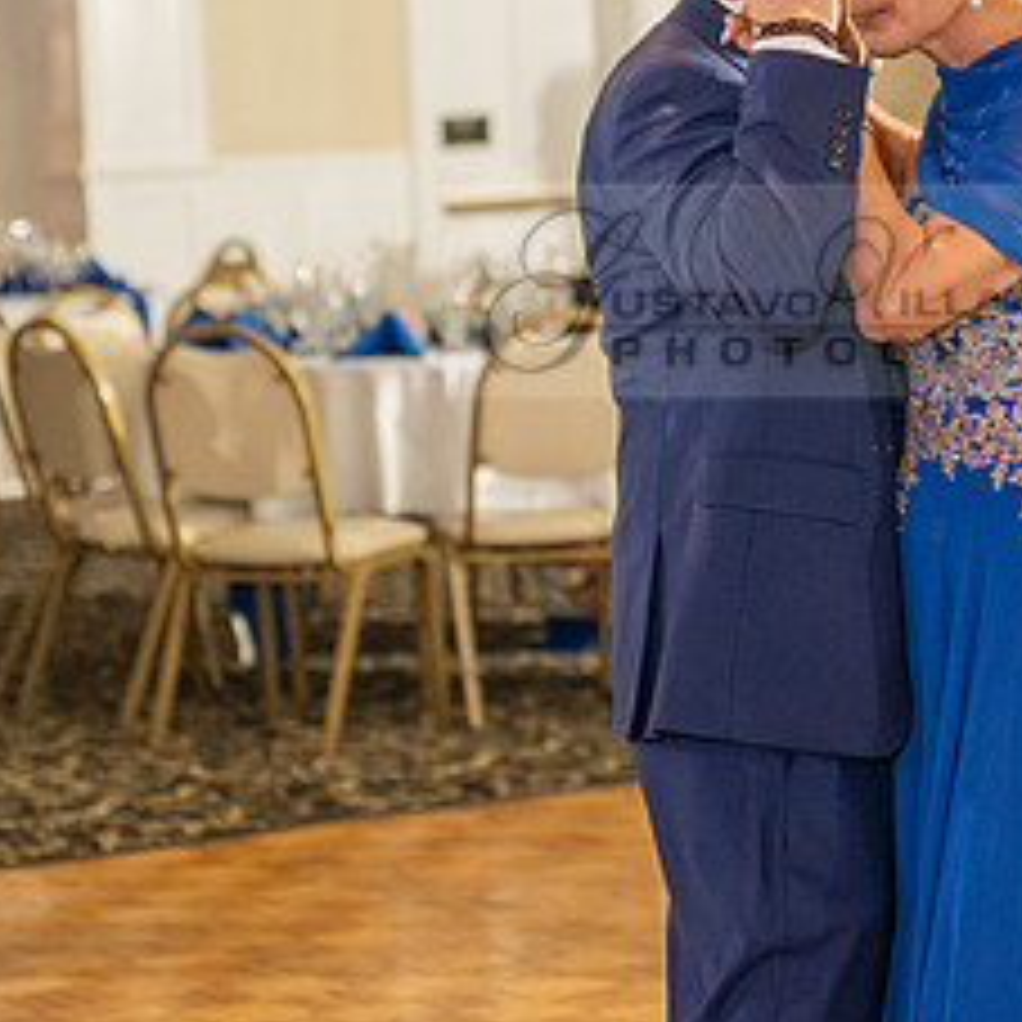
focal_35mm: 152
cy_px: 290
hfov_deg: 11.4
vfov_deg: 11.5
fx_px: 5077
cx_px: 837
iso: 640
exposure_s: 1/160
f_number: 3.2
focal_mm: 70
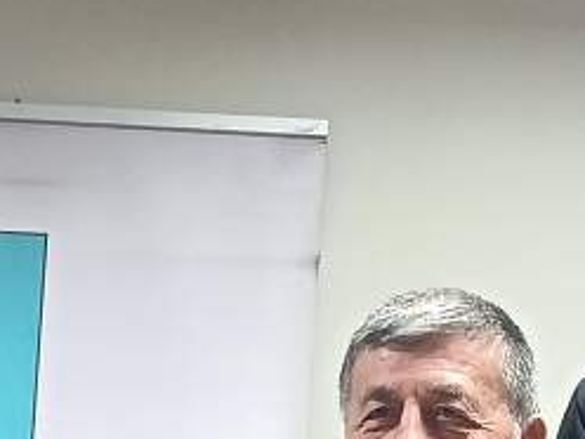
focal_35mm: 124
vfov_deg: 10.9
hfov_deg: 15.8
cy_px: 873
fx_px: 2096
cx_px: 144
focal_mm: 5.24
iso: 1250
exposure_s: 1/50
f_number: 1.7
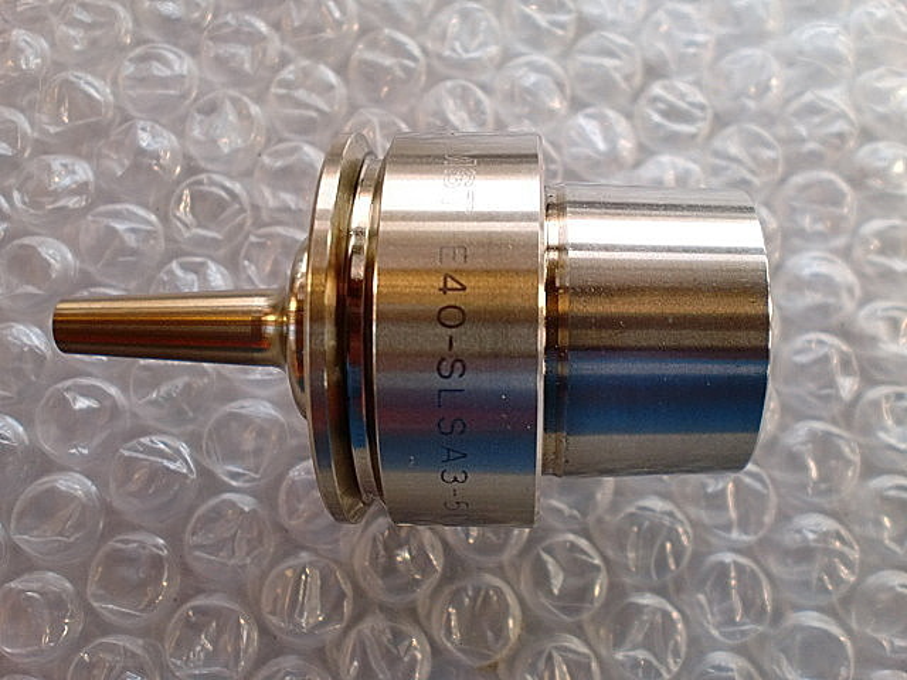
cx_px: 454
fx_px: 917
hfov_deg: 52.6
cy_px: 340
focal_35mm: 35
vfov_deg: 40.7
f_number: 3.1
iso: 100
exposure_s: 1/60
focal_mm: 6.3
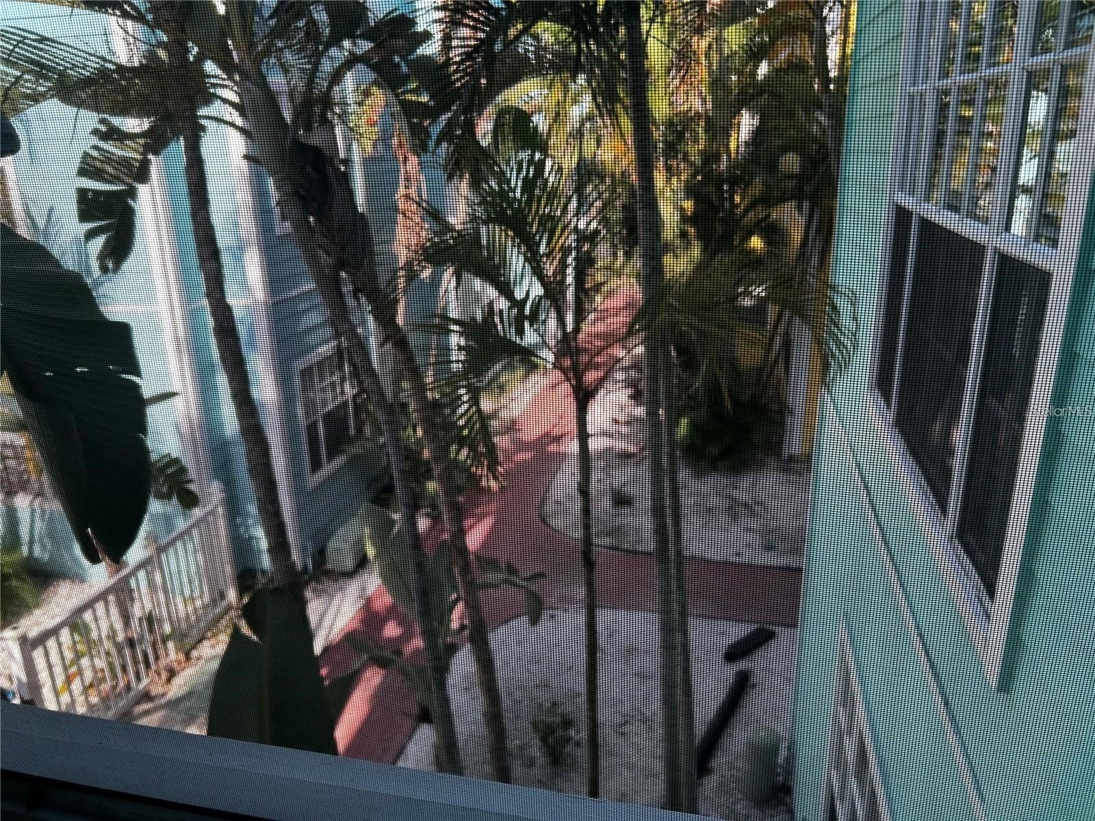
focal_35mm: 26
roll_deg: +1.8
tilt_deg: -17.4
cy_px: 410
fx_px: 822
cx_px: 548
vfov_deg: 53.1
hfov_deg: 67.3
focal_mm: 5.7
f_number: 1.5
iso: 50
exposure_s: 1/541
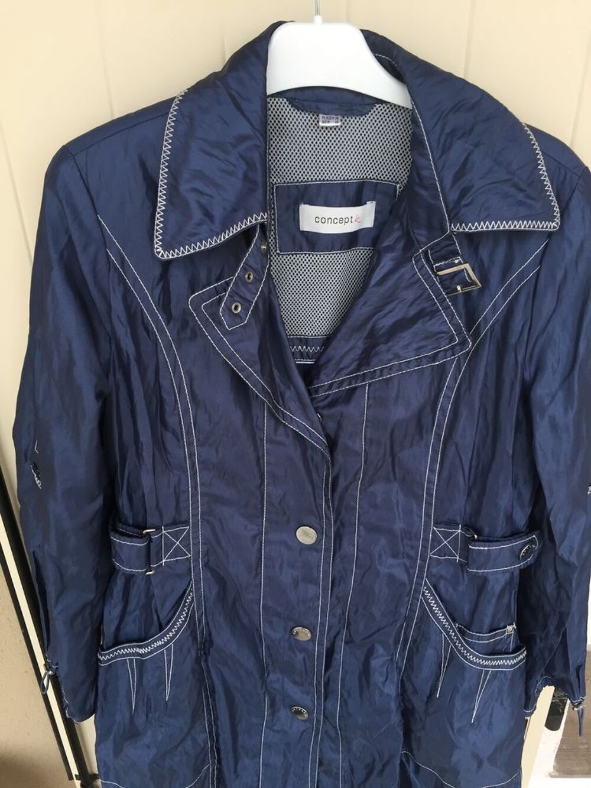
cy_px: 394
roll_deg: +1.6
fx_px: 660
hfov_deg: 48.2
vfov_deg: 61.7
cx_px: 296
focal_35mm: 29
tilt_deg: -29.8
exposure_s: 1/33
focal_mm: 4.15
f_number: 2.2
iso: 80
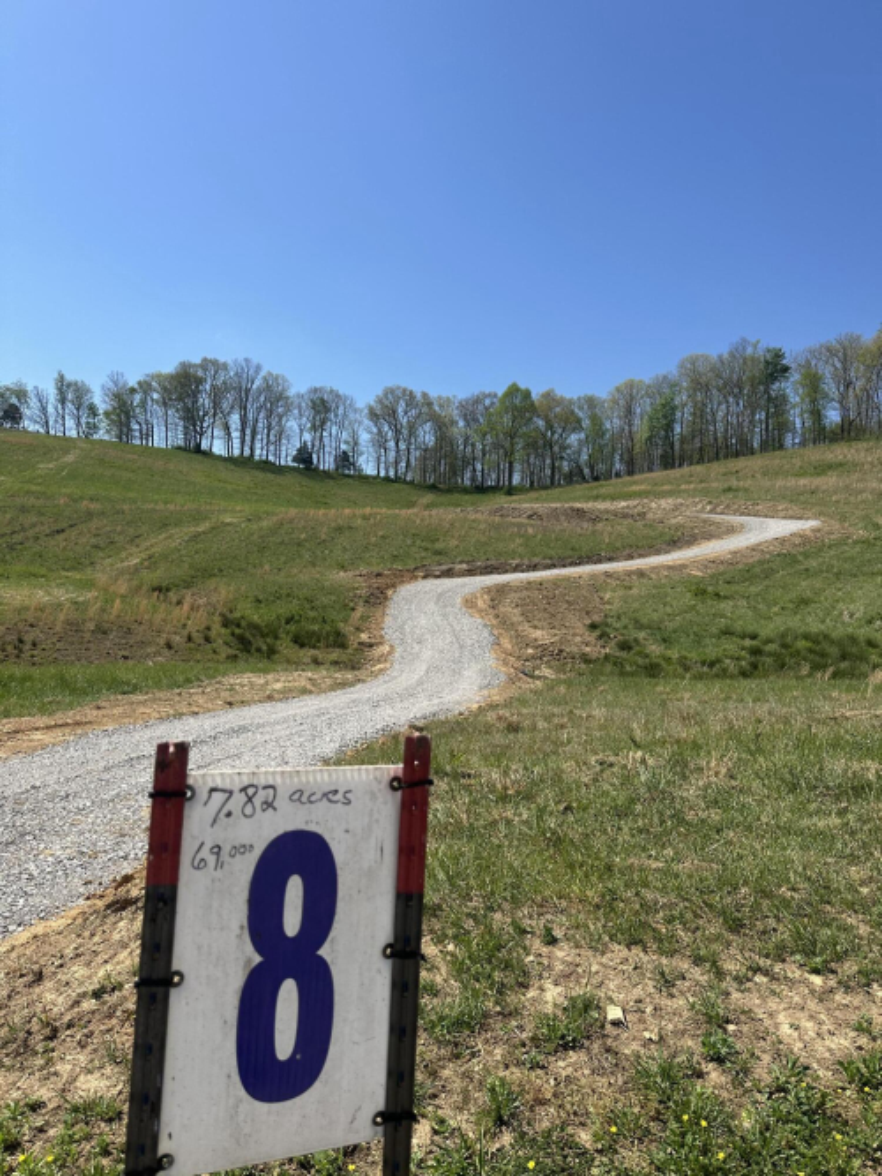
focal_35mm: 24
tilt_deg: +1.2
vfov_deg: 71.6
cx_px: 441
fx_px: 816
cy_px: 588
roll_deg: -3.3
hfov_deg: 56.8
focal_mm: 6.86
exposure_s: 1/5263
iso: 80
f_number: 1.78
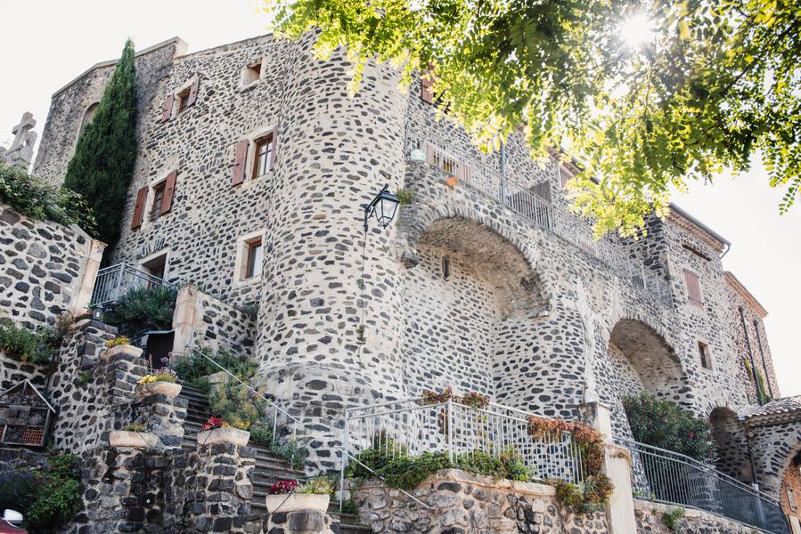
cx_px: 400
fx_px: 690
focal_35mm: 31
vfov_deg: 42.4
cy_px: 267
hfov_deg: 60.3
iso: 200
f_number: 9
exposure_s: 1/250
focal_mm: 31
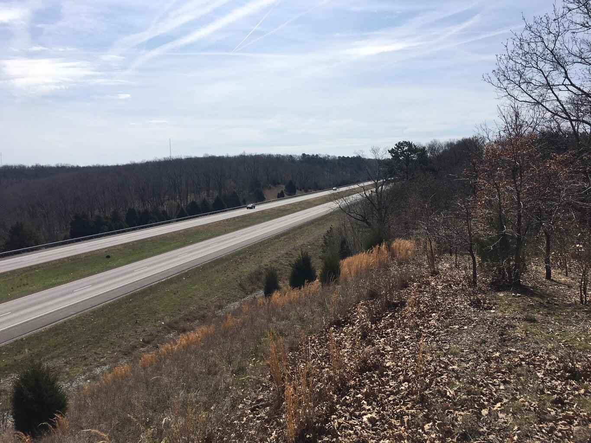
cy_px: 222
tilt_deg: -4.8
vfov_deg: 48.2
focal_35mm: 29
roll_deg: +1.7
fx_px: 495
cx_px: 296
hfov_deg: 61.7
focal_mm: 4.15
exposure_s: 1/2404
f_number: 2.2
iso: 25
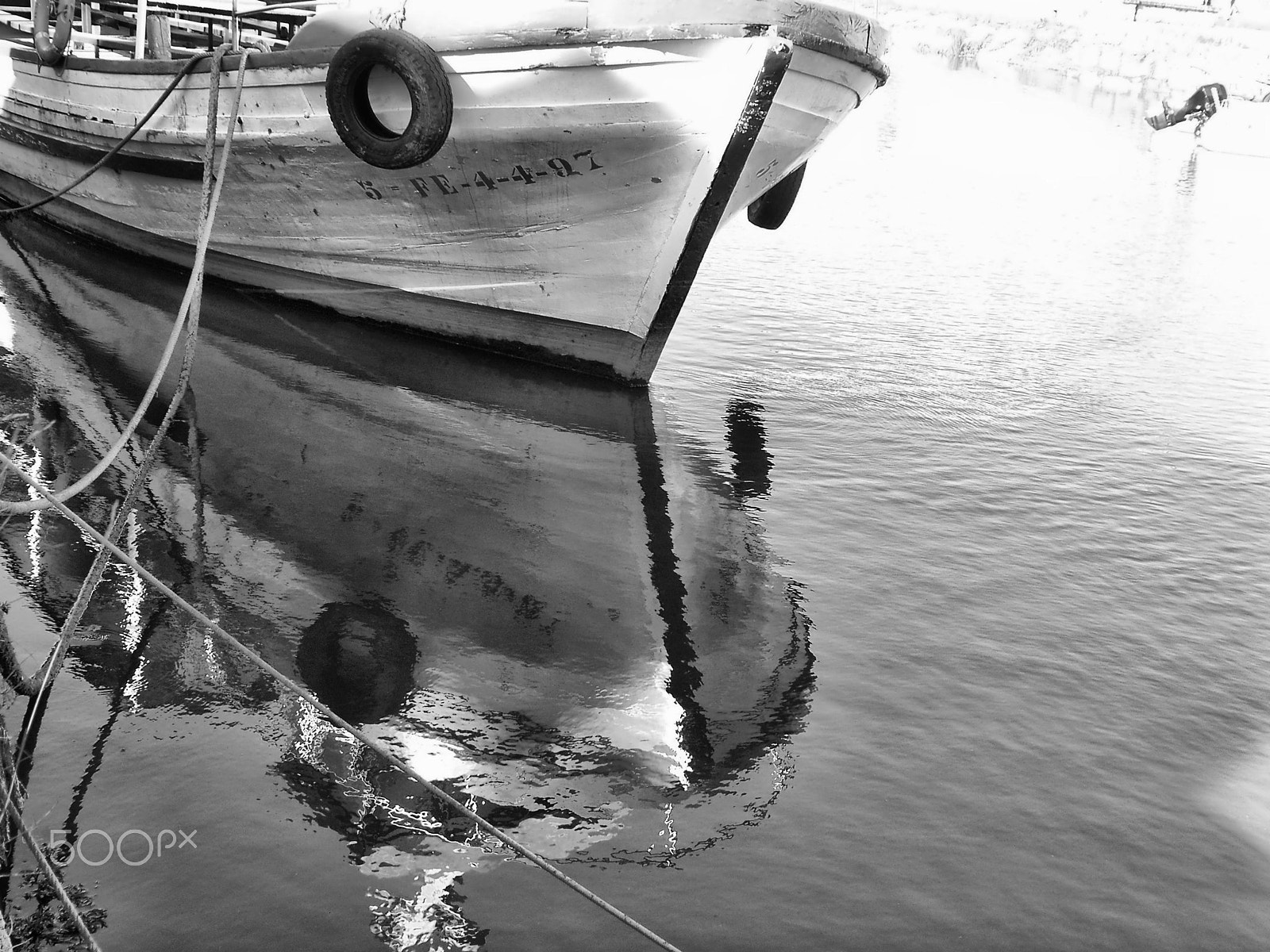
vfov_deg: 29.1
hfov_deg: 38.2
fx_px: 1834
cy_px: 476
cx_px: 635
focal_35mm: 50
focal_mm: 12.9
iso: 50
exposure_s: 1/125
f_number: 3.2
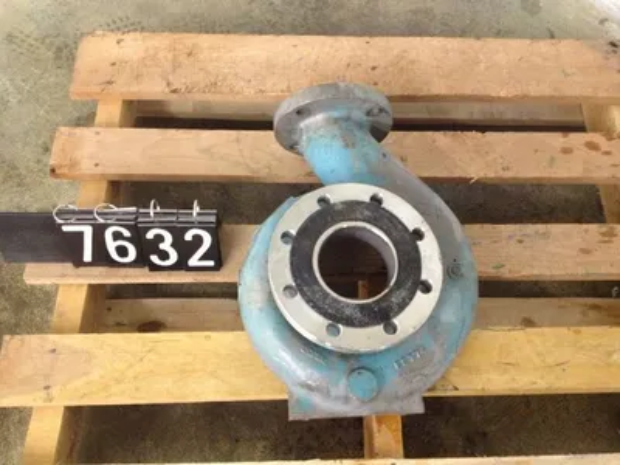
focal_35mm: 35
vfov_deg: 40.7
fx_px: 627
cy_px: 232
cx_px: 310
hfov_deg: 52.6
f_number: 2.4
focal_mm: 4.28
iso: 400
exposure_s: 1/20
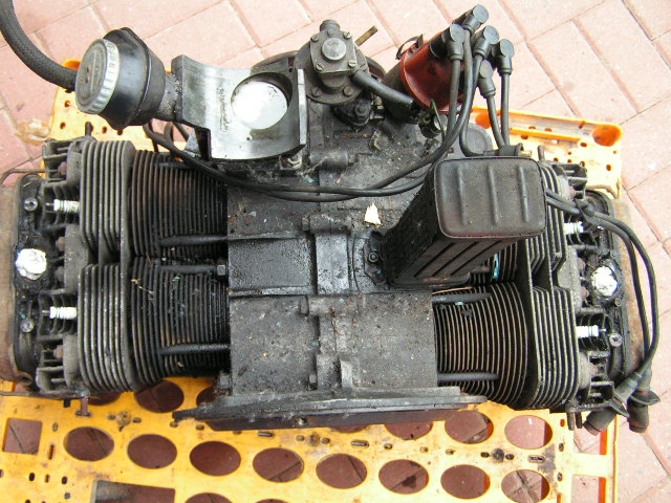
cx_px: 336
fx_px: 737
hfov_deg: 49.0
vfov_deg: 37.7
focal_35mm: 38
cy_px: 252
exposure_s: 1/40
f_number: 2.8
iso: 125
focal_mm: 6.3
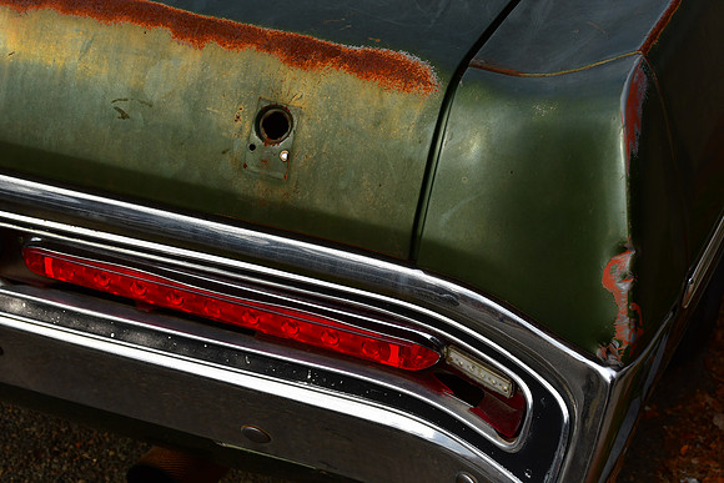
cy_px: 242
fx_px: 1147
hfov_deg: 35.0
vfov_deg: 23.8
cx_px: 362
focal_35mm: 57
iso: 200
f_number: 9
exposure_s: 1/320
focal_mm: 38
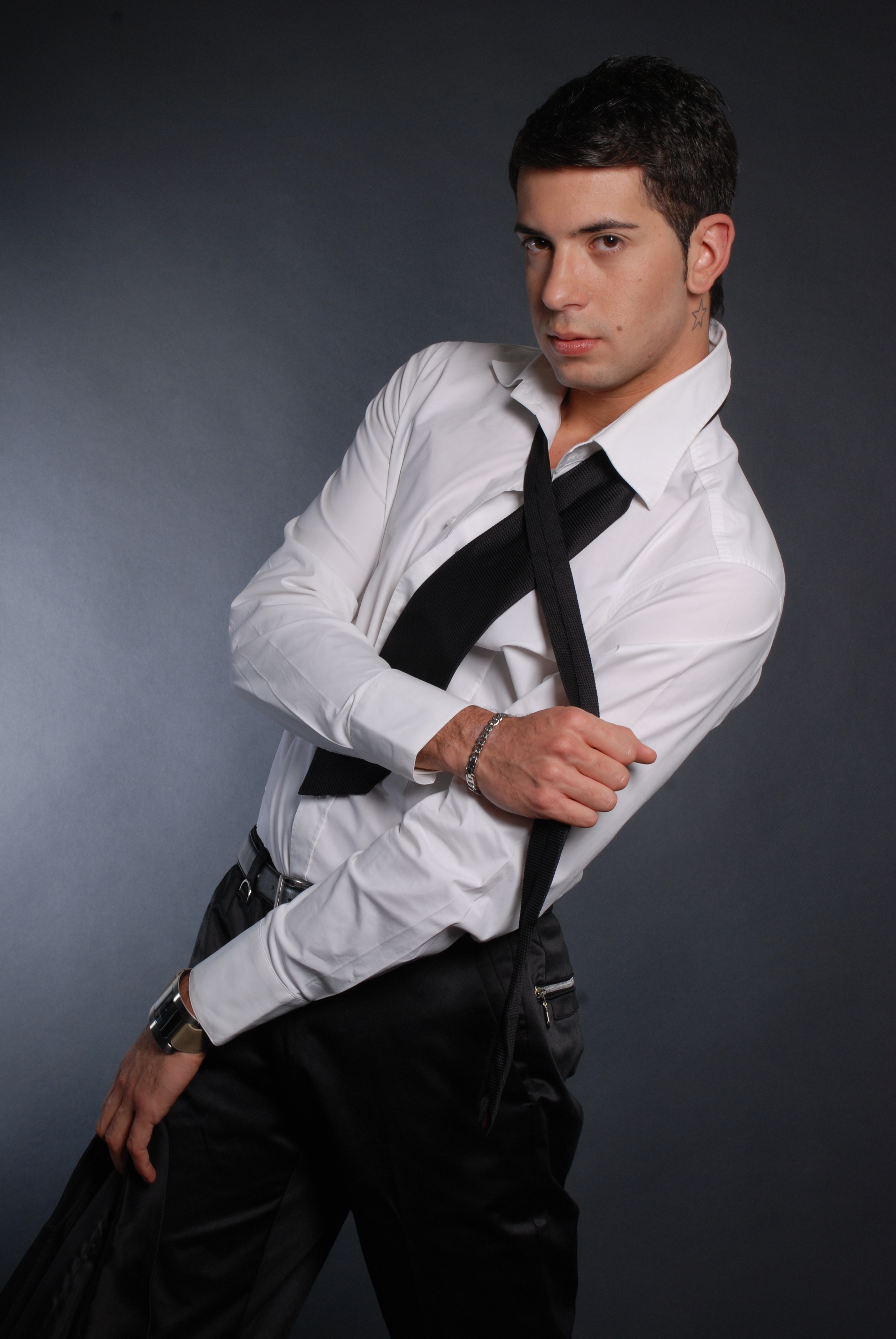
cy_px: 670
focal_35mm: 66
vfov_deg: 30.5
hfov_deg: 20.7
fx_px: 2457
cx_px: 448
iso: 200
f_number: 11
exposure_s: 1/125
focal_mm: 44
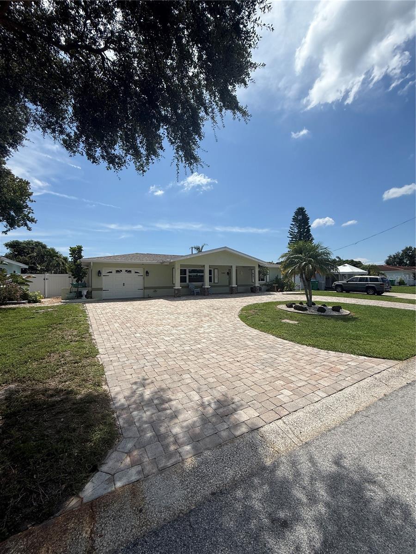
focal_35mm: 14
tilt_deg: +2.6
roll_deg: +0.2
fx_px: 224
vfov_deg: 102.1
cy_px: 277
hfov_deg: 85.7
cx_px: 208
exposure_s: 1/3891
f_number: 2.2
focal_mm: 2.22
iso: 50
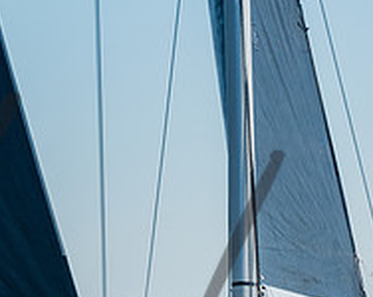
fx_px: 6628
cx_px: 332
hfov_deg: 3.2
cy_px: 310
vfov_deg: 2.6
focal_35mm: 601
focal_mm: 175
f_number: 10
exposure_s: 1/320
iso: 400
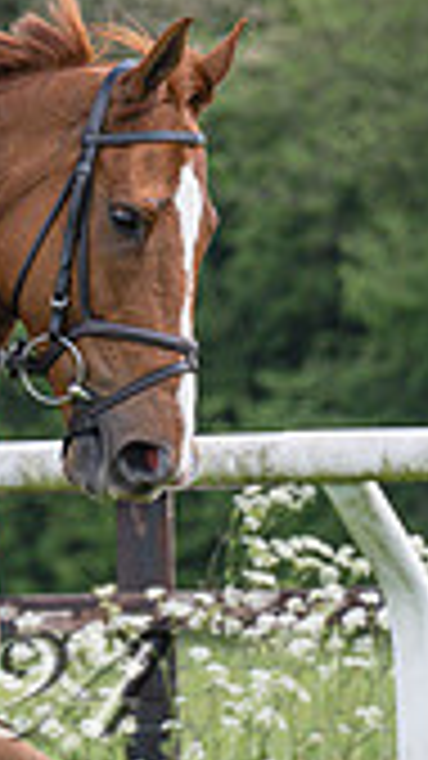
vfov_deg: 2.7
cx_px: -835
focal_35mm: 790
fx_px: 15947
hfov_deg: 1.5
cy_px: 438
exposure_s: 1/1600
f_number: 5
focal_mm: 165
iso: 400
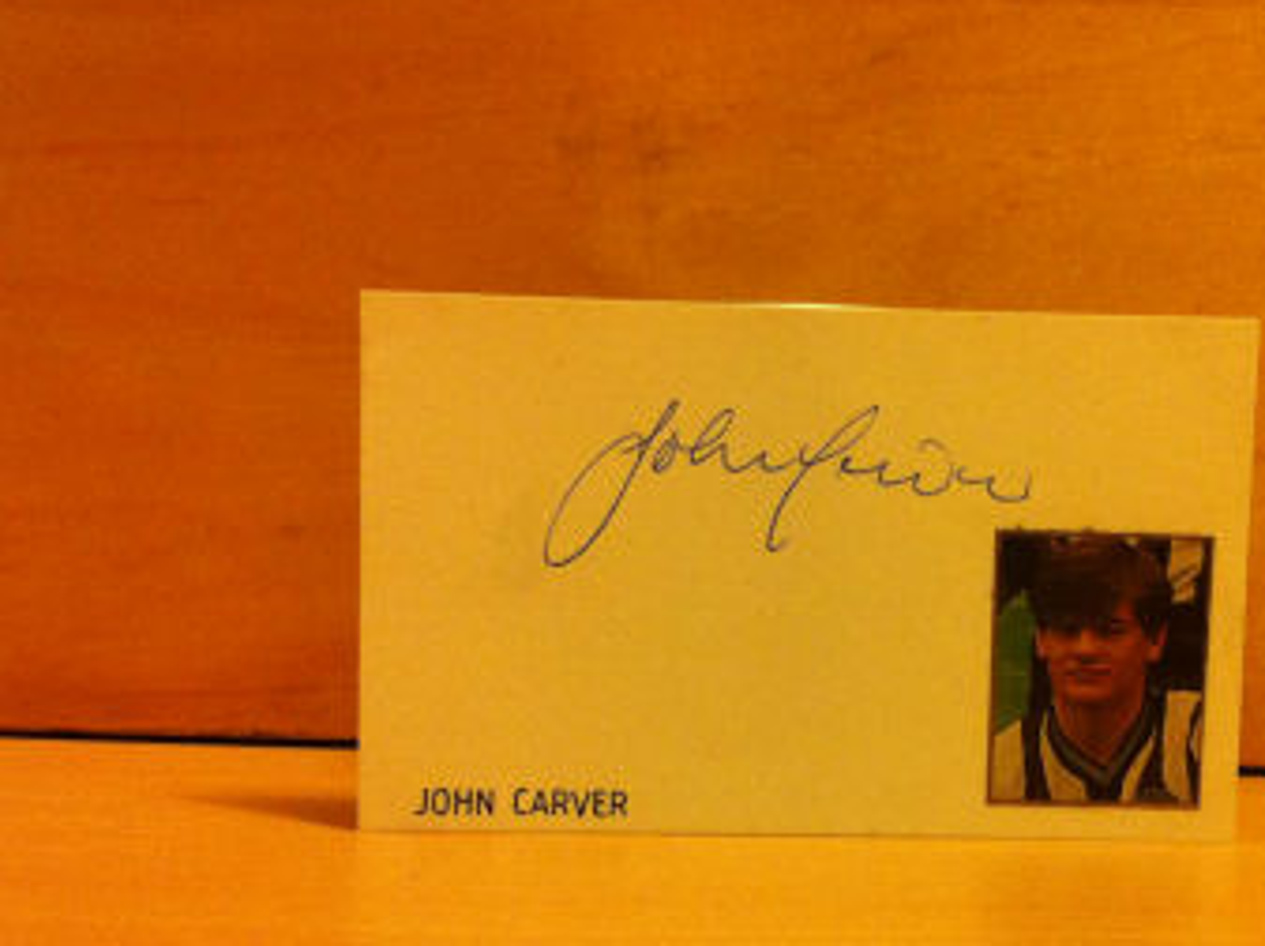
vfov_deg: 27.8
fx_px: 1898
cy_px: 629
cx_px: 788
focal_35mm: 52
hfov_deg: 36.6
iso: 250
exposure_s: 1/17
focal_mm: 3.85
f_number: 2.8
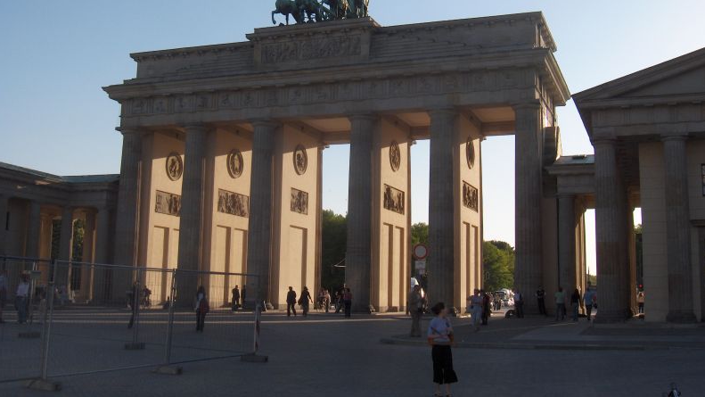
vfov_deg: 27.6
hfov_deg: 47.4
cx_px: 354
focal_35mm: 43
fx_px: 804
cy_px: 139
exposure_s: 1/671
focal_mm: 8
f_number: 4.8
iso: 100
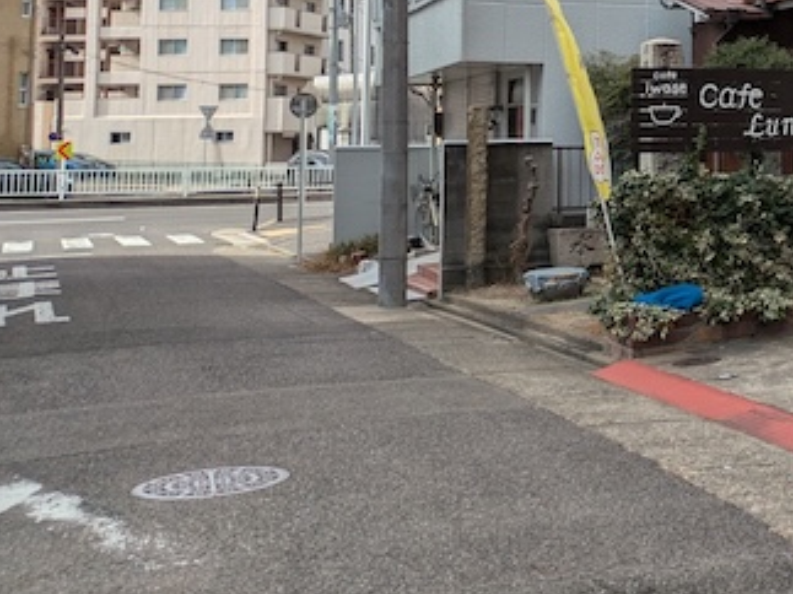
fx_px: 1420
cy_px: 18
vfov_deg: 22.8
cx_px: 943
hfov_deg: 27.6
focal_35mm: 62
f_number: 1.89
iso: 46
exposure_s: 1/1653
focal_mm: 5.43
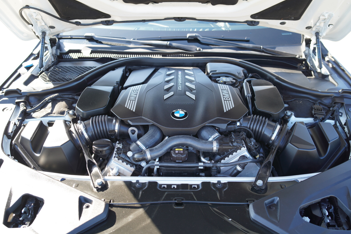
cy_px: 115
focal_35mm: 36
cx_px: 178
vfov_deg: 36.9
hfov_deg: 53.1
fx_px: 351
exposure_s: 1/60
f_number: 4
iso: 100
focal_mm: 35
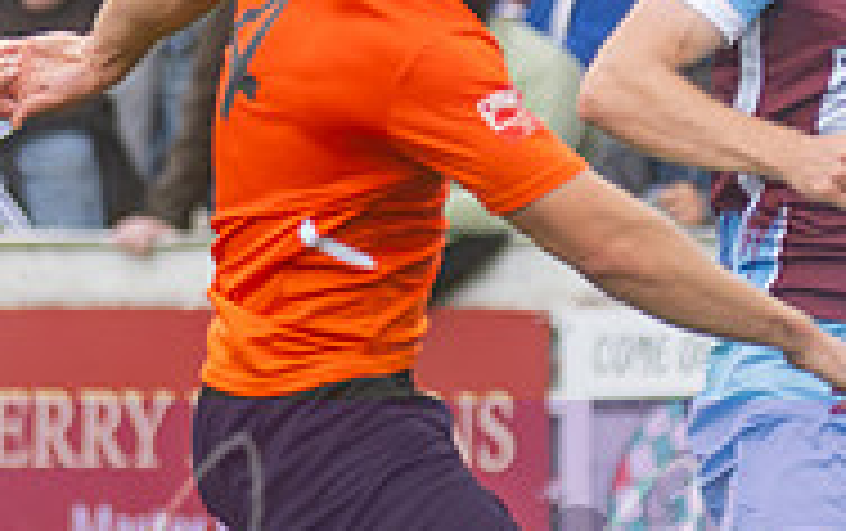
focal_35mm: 1963
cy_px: 399
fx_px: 45314
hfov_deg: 1.1
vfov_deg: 0.7
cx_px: 741
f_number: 2.8
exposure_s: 1/1250
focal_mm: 195
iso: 320
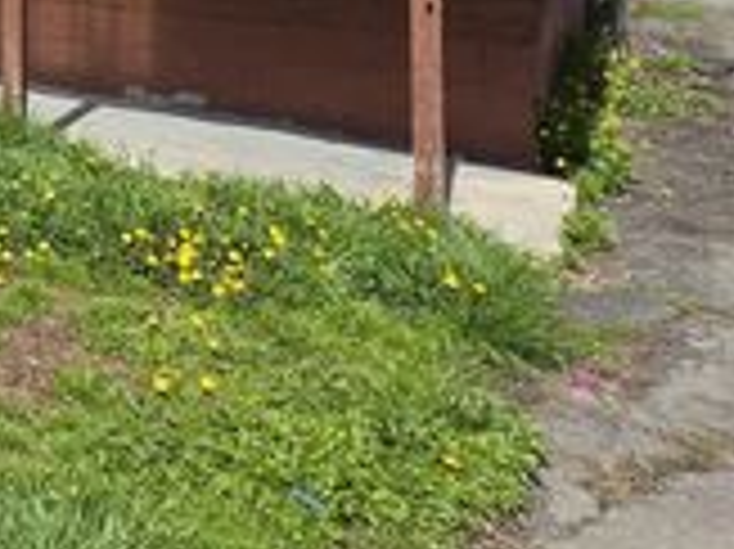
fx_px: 1081
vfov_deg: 25.0
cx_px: -306
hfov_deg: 28.1
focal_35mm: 51
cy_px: -148
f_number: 1.9
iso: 32
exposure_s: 1/1936
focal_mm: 2.2
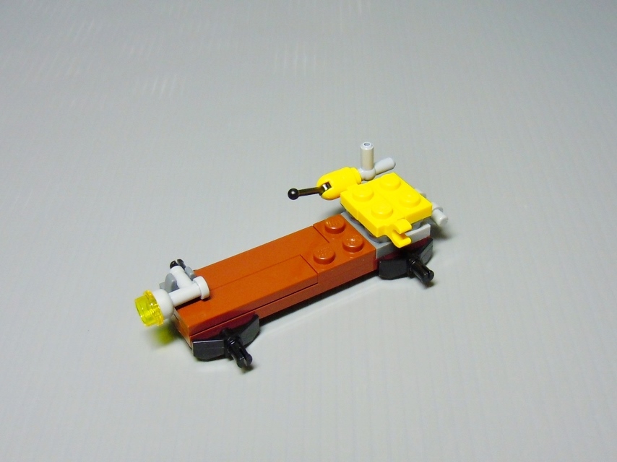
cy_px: 231
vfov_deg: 46.8
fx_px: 535
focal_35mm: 30
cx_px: 308
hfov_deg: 60.0
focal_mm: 5.4
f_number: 3.5
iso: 200
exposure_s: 1/30
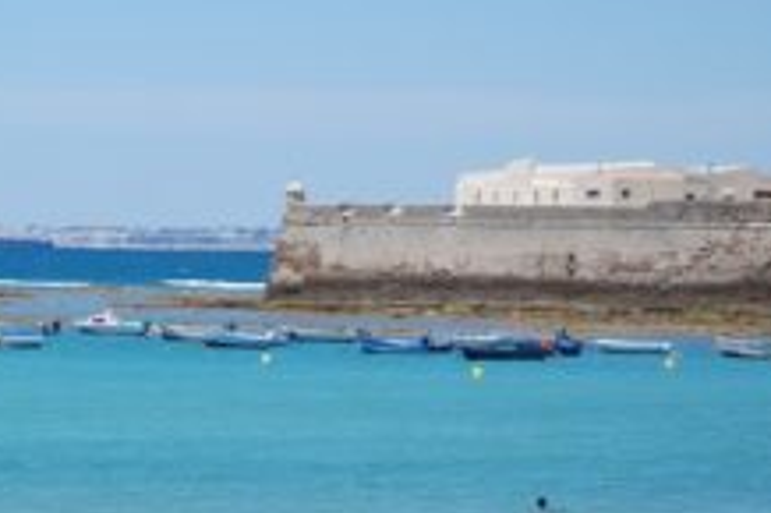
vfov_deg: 5.7
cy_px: 547
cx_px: 67
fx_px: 5157
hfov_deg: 8.5
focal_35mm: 241
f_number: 5.6
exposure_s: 1/500
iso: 110
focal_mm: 70
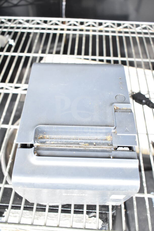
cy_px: 116
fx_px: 202
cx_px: 77
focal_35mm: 32
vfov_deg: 59.5
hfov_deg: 41.7
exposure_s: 1/80
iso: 1600
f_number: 4.5
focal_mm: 21
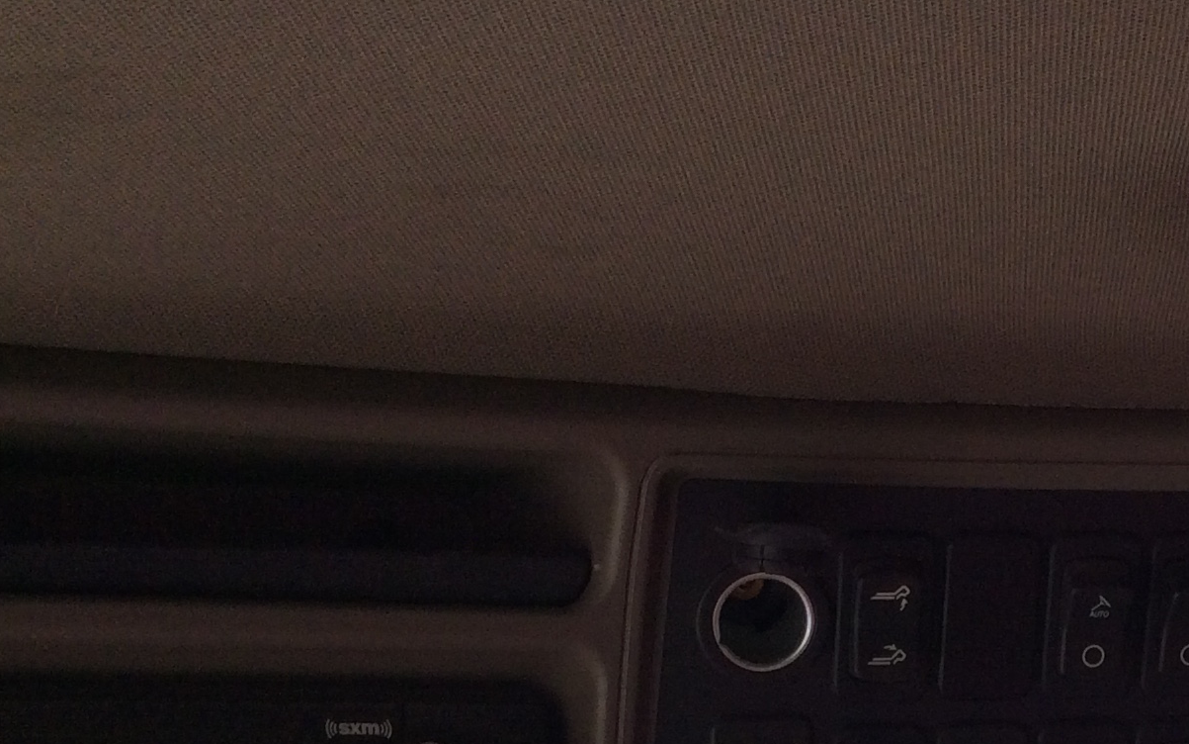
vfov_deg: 17.4
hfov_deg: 27.2
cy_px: 782
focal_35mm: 73
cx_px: 1079
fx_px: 2366
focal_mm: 3.3
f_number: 2.4
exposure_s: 1/120
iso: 40
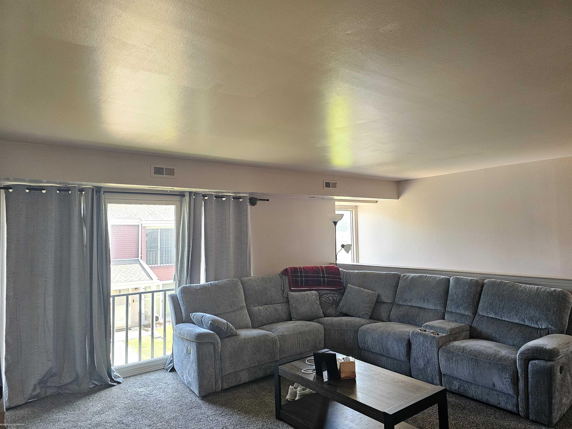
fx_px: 380
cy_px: 214
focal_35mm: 23
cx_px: 286
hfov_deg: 73.9
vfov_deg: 58.9
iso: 640
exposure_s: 1/120
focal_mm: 6.3
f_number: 1.7
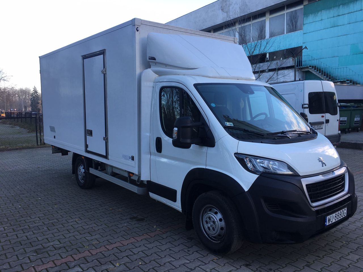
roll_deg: +1.8
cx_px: 182
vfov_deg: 48.2
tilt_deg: -4.2
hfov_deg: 61.7
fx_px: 304
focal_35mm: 29
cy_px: 136
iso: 25
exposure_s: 1/143
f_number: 2.2
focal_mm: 4.15
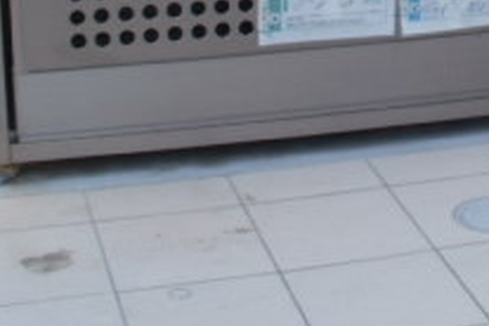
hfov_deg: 17.4
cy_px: -182
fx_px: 1576
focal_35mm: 116
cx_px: 444
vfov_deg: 11.3
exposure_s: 1/60
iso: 100
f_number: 5.6
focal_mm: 6.3
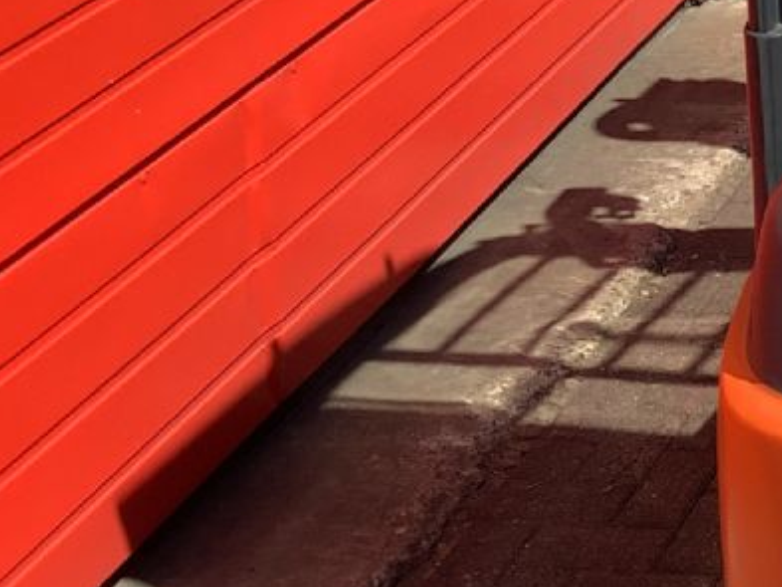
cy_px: -217
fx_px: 2282
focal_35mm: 101
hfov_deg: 17.4
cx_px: 1194
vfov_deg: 14.0
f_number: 2.4
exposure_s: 1/849
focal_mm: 3.3
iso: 25
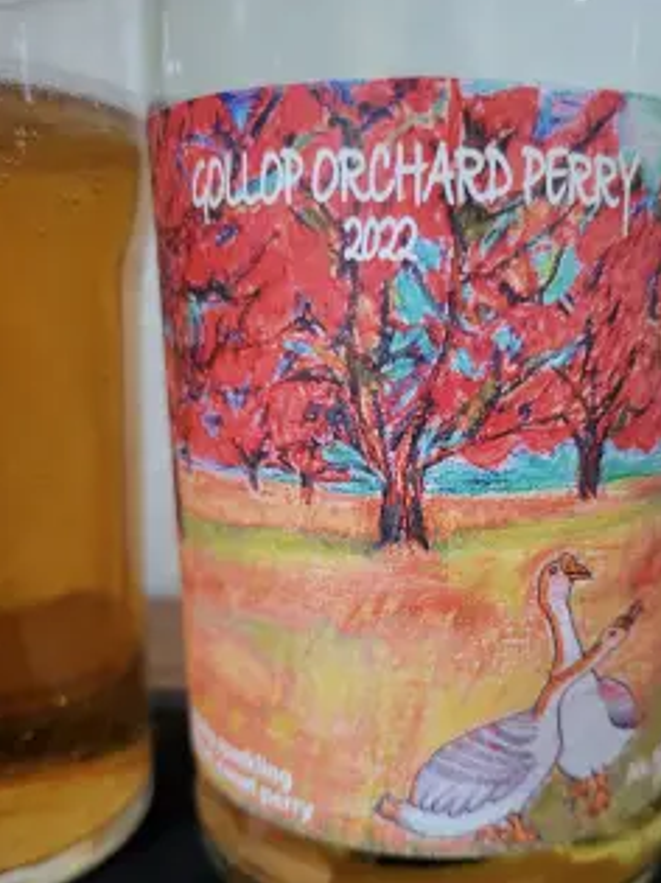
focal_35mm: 33
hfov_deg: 42.6
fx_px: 841
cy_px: 549
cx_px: 412
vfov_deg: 54.8
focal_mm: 5.4
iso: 640
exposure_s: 1/33.3
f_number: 1.8
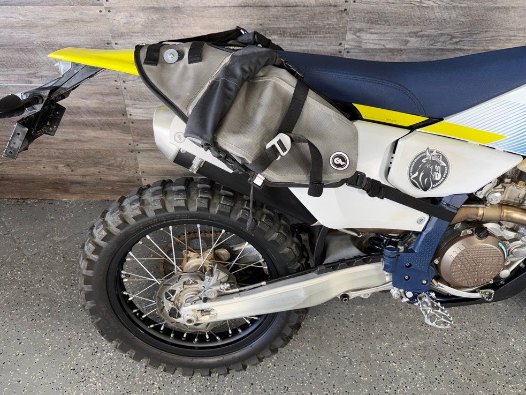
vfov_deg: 54.9
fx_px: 380
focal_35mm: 25
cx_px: 256
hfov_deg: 69.4
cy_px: 193
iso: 50
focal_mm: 6.76
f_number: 1.78
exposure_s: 1/46
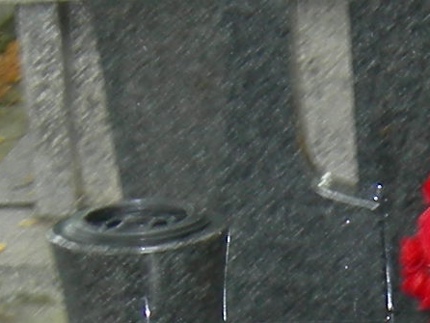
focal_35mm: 209
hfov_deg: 9.4
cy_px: 467
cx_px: 499
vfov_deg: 7.0
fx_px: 2598
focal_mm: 7.5
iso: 64
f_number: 2.7
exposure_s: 1/30
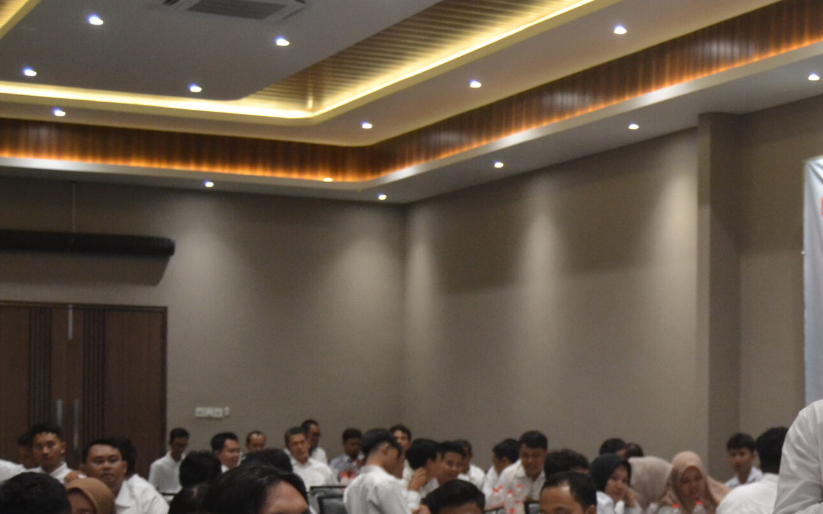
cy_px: 387
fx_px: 1772
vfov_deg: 16.4
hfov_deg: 25.1
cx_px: 792
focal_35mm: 79
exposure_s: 1/60
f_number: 4
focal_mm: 26
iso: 1400
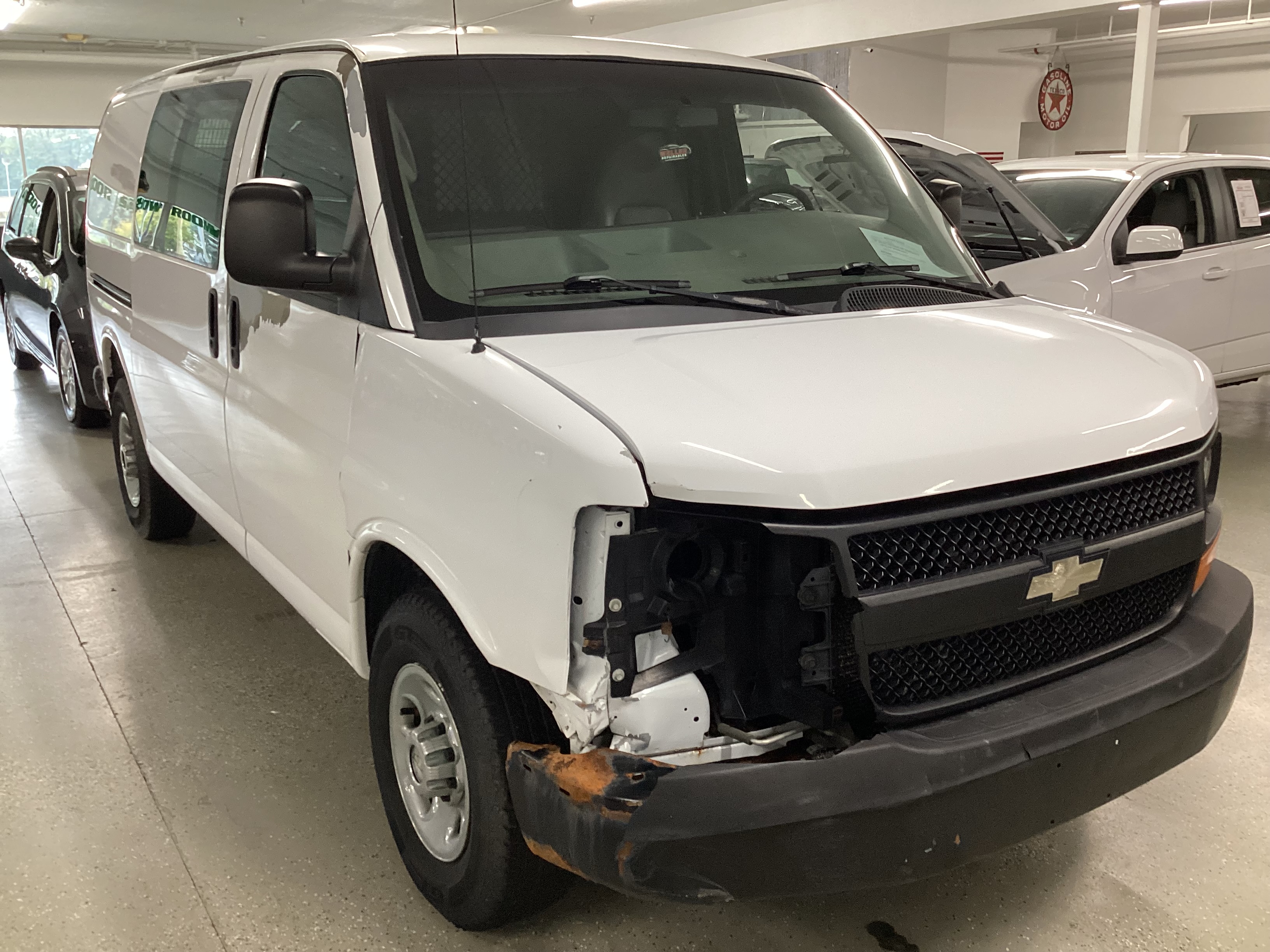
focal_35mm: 31
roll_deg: +0.2
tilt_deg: -15.4
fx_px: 1137
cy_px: 476
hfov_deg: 58.4
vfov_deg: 45.4
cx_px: 635
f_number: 2.4
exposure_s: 1/50
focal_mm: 3.3
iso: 125
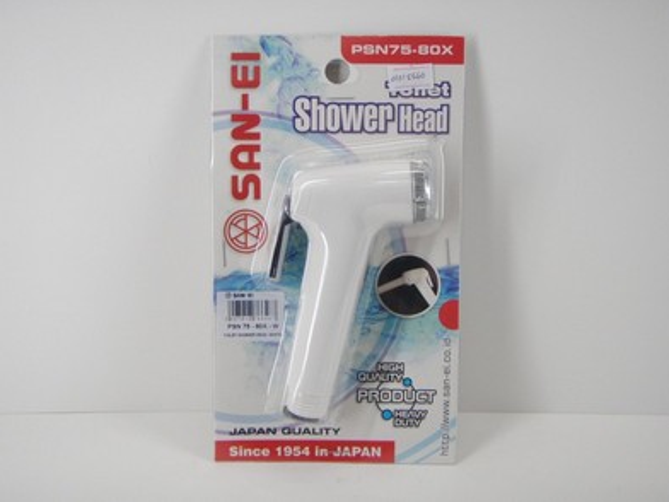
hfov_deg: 36.8
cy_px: 248
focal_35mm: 52
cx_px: 340
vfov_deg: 28.0
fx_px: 1005
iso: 125
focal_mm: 9.13
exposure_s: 1/40
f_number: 4
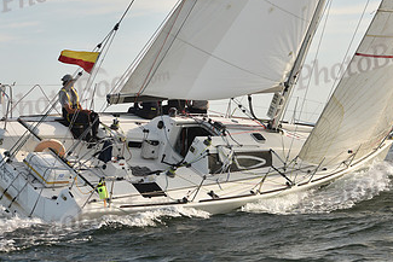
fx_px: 1365
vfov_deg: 11.0
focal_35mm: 125
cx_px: 233
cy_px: 138
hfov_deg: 16.4
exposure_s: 1/640
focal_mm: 70
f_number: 4.5
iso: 250
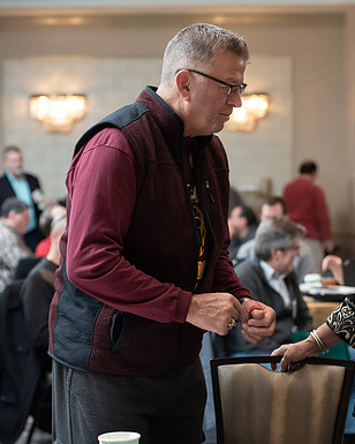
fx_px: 1300
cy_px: 222
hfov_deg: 15.4
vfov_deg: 19.4
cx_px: 296
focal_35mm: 99
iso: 1600
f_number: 3.5
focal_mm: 70
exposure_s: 1/200
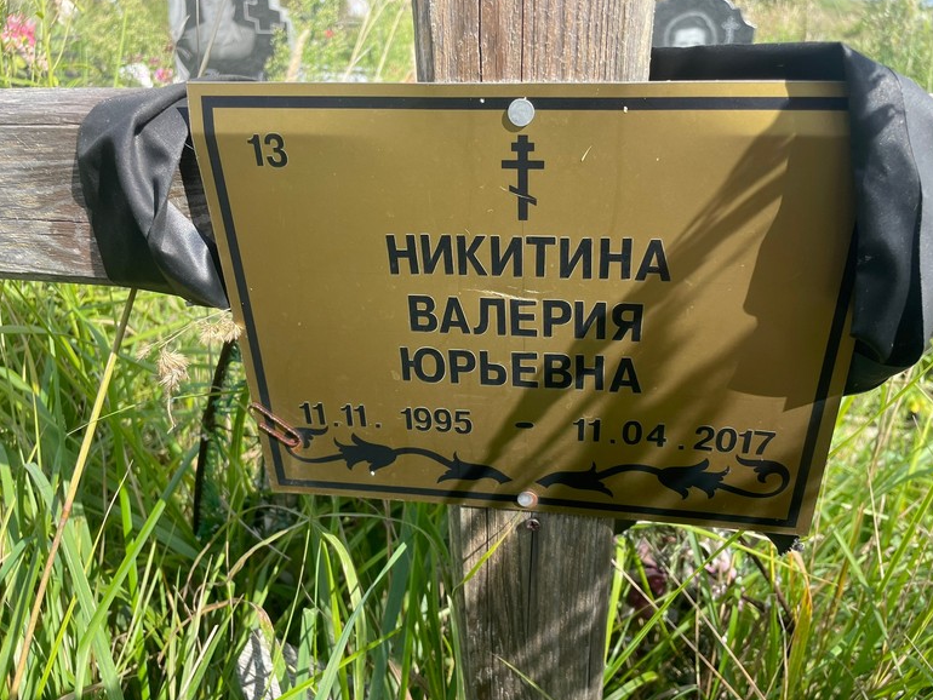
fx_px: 728
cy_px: 355
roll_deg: -1.7
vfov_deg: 51.4
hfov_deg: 65.3
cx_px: 482
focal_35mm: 27
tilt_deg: -20.9
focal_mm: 4.2
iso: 32
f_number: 1.6
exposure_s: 1/824
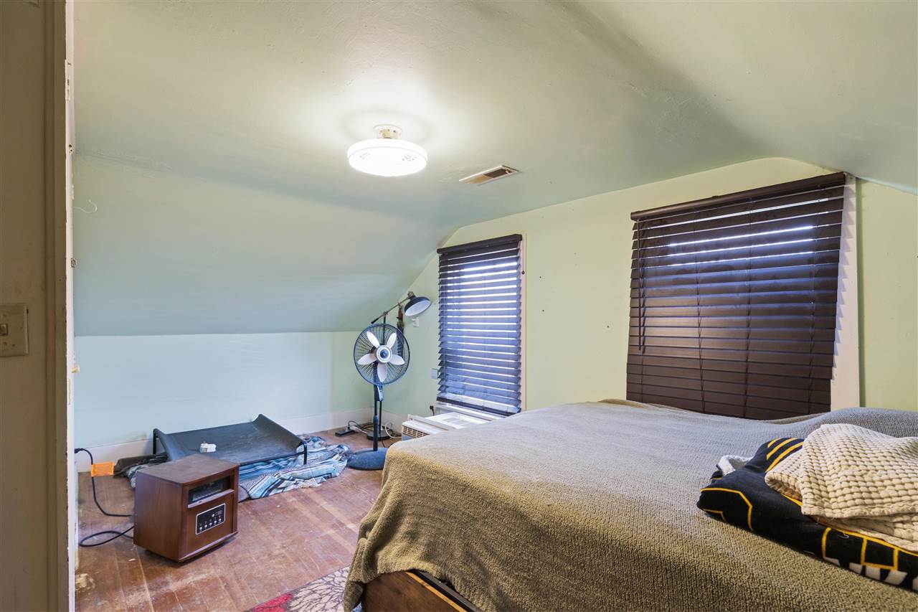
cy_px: 306
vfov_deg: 73.7
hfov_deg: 96.7
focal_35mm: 16
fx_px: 408
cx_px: 459
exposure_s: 1/8
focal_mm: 16
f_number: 8
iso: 400
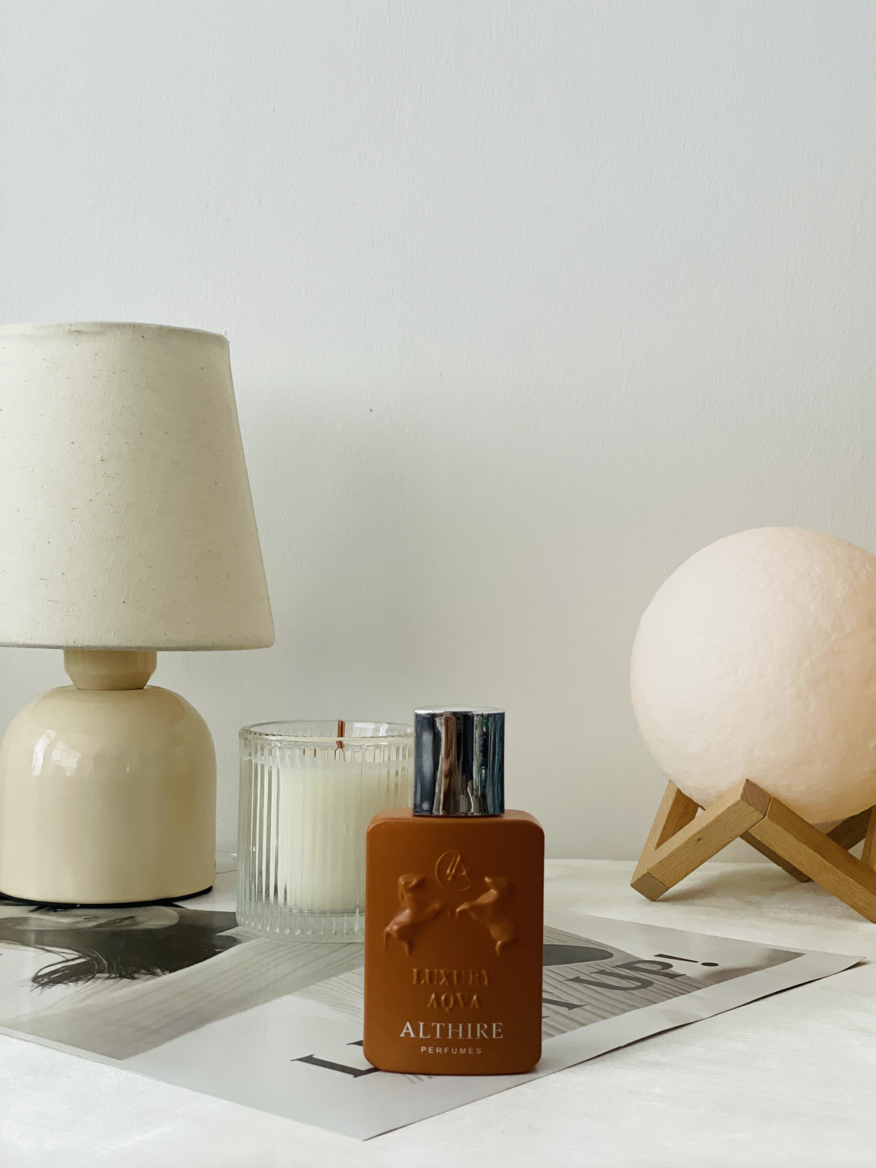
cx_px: 446
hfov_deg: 27.5
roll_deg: -0.8
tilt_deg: -0.1
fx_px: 1788
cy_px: 586
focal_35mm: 53
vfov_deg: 36.2
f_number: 2
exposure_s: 1/106
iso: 250
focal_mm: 6
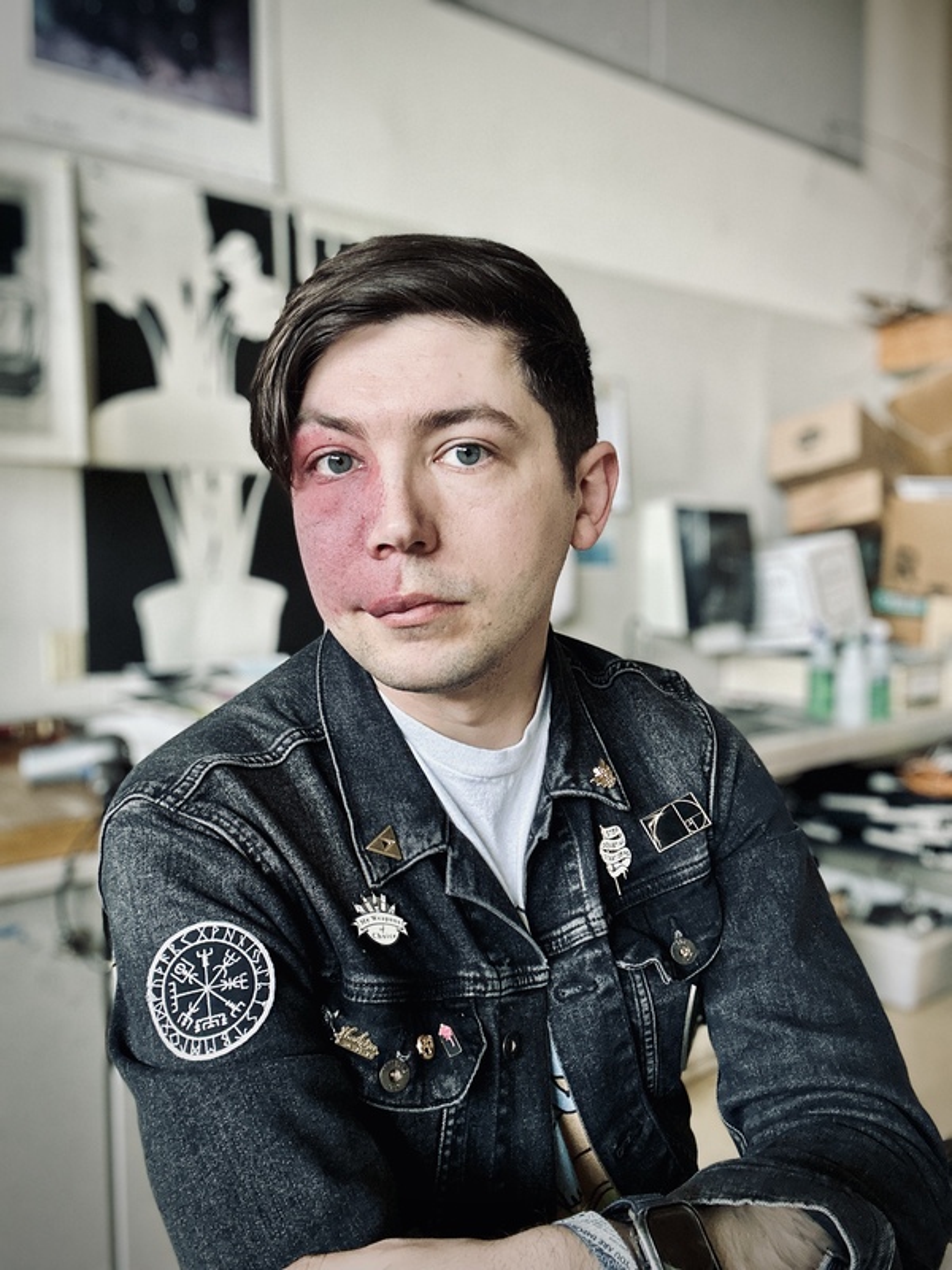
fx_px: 1100
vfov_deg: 60.0
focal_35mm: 30
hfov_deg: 46.8
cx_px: 476
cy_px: 635
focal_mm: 2.69
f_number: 1.9
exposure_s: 1/60
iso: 250
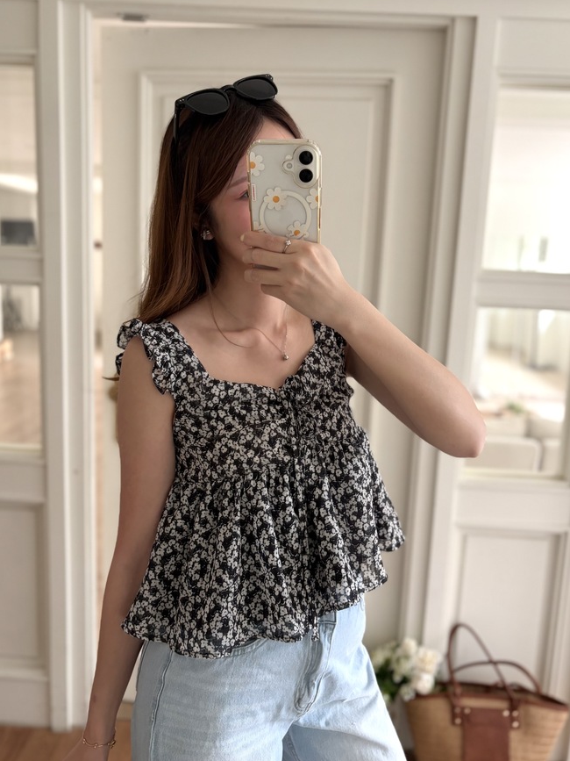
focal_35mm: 30
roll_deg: -3.2
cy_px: 375
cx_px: 285
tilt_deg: -23.8
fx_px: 659
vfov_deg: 60.0
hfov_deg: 46.8
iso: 250
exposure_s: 1/60
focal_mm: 5.96
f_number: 1.6
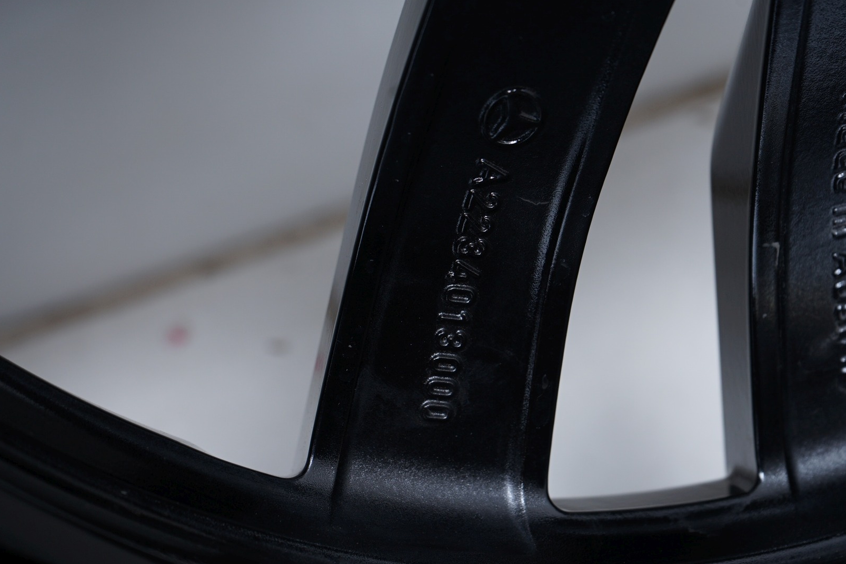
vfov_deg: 18.4
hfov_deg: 27.3
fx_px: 1739
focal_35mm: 74
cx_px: 474
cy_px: 274
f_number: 7.1
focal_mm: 62
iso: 250
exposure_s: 1/125
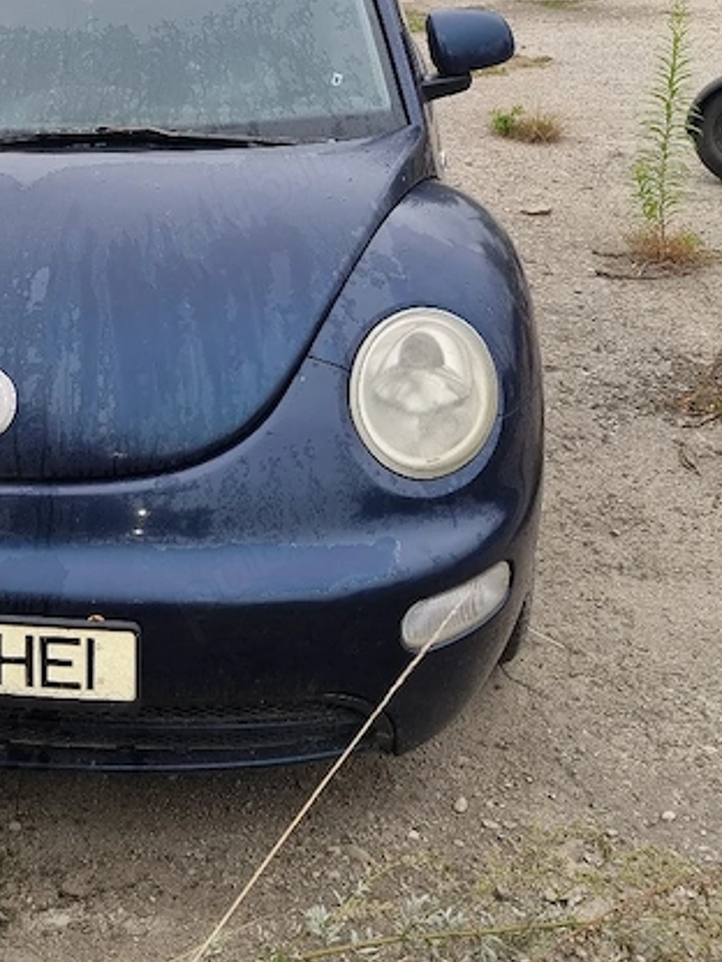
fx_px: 1390
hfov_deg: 27.9
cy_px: 208
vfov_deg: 37.0
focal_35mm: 50
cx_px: 53
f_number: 1.8
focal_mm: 5.4
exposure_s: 1/270
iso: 50
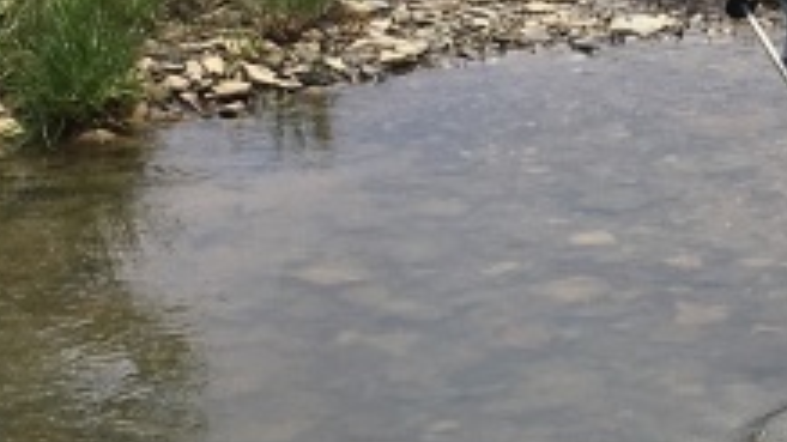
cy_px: -29
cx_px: 981
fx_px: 3087
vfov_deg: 8.1
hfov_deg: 14.0
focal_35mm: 148
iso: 25
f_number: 2.2
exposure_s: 1/1166
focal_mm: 4.15
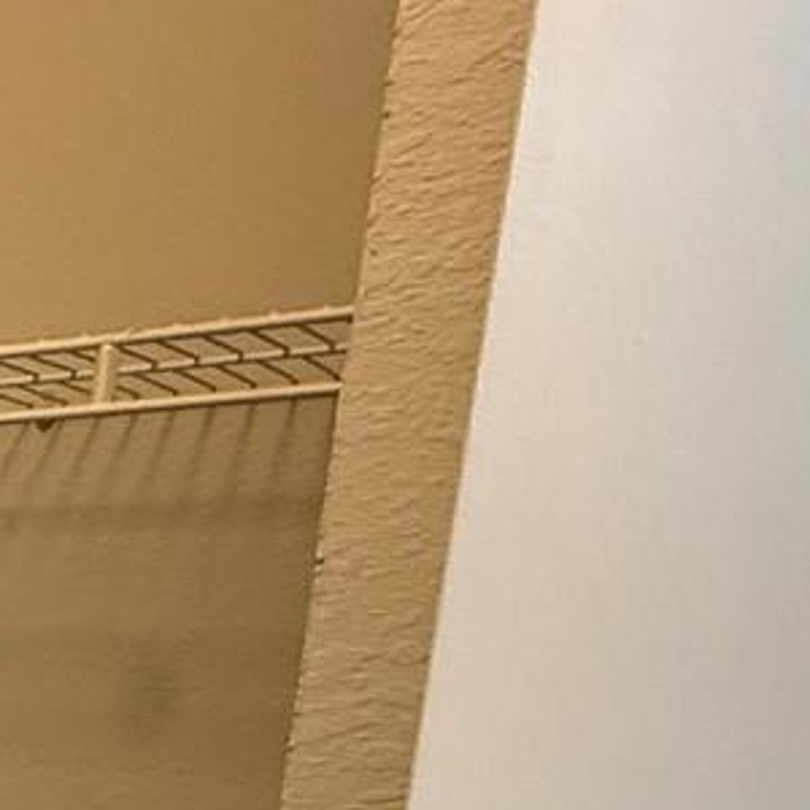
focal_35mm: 66
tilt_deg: -12.6
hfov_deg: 17.3
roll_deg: -0.7
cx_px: -886
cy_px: 1037
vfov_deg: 23.3
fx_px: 1747
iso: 320
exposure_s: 1/60
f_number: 2.2
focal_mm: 2.22
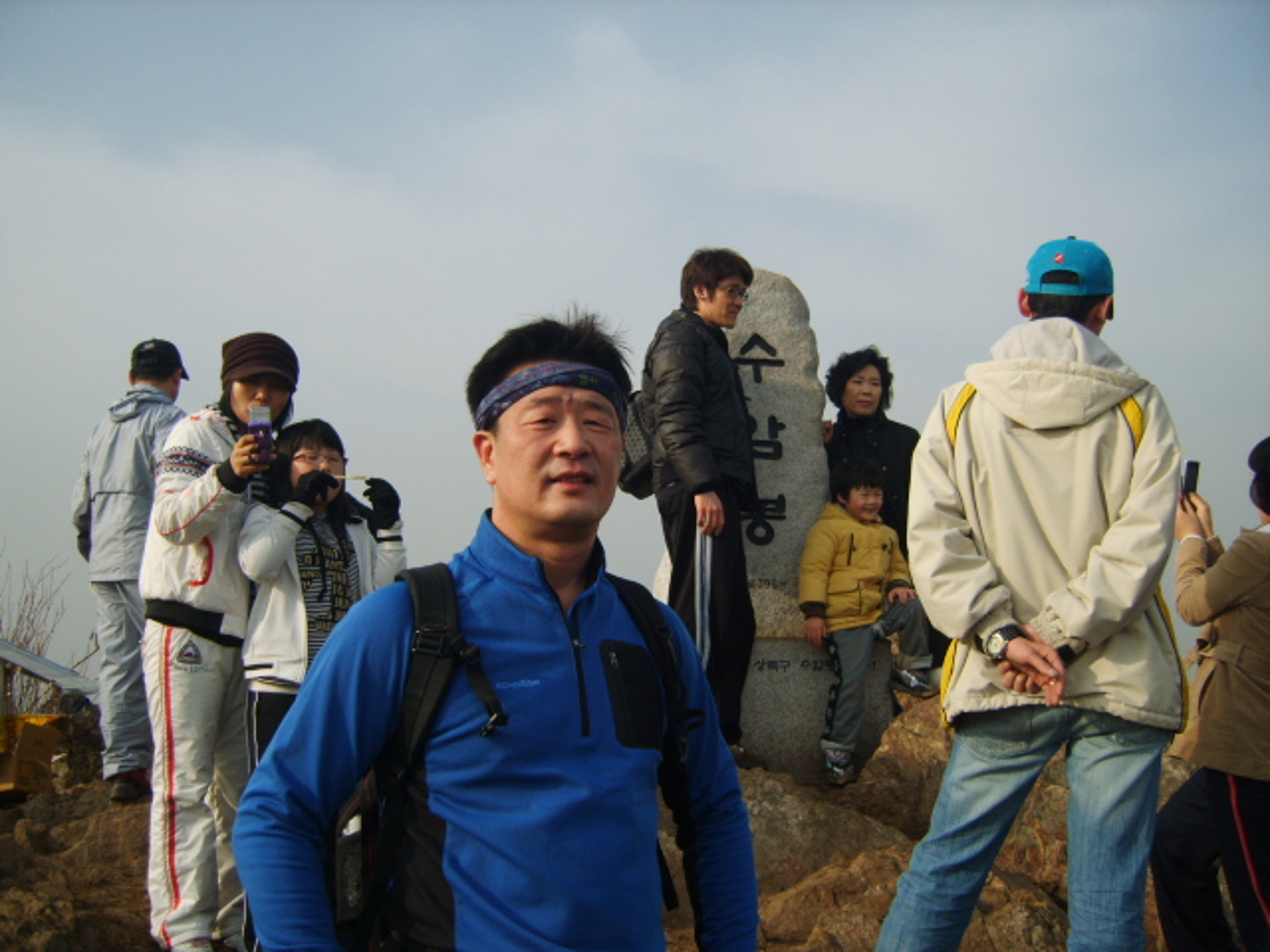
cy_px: 476
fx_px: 1284
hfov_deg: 52.6
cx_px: 635
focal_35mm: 35
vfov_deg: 40.7
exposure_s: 1/250
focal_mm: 7.4
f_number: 7.1
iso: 50
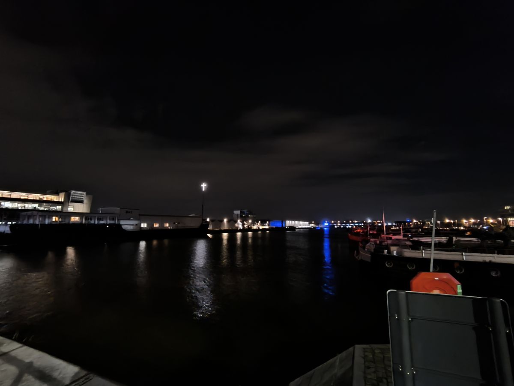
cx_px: 257
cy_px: 193
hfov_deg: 94.5
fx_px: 238
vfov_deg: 78.1
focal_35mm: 16
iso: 4000
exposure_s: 1/7.14
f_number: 2.2
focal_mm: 1.65
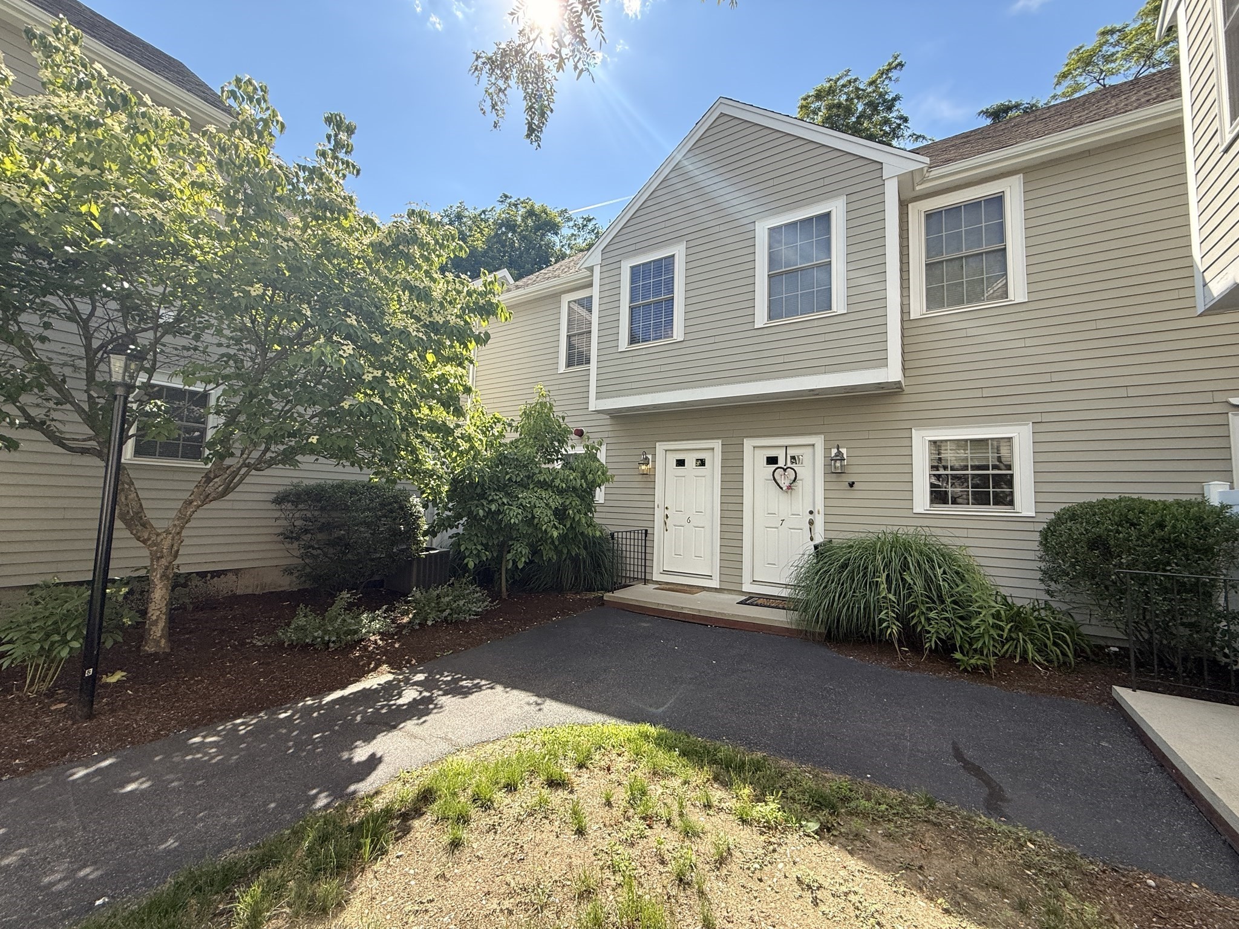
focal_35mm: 14
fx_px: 501
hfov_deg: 102.1
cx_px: 620
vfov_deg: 85.7
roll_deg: -1.5
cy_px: 464
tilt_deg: +4.8
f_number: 2.2
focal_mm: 2.22
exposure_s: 1/590
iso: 50
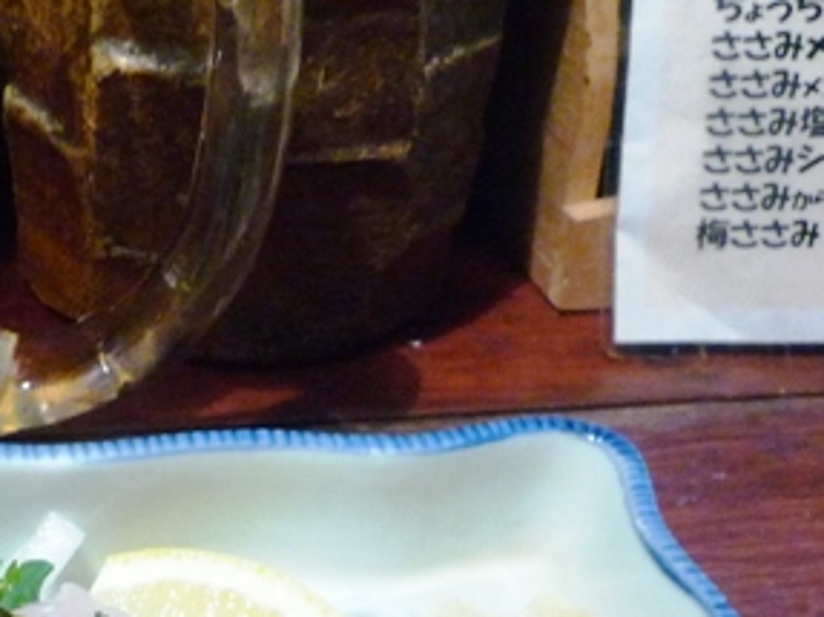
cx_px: 34
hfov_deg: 27.6
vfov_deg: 21.6
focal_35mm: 67
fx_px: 1594
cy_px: 494
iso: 400
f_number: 2.8
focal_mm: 4.4
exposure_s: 1/8
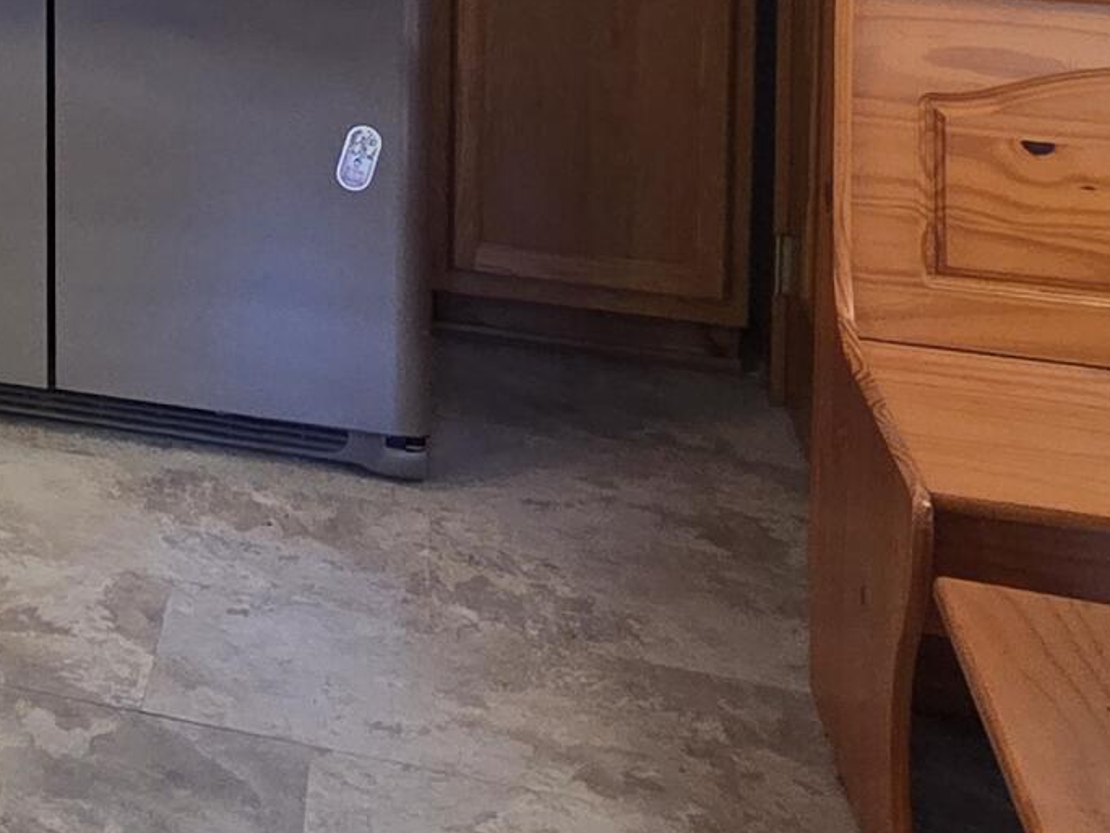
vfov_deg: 22.2
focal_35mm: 57
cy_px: -336
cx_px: -354
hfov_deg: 27.7
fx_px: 1828
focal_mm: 2.2
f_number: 2.2
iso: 250
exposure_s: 1/60
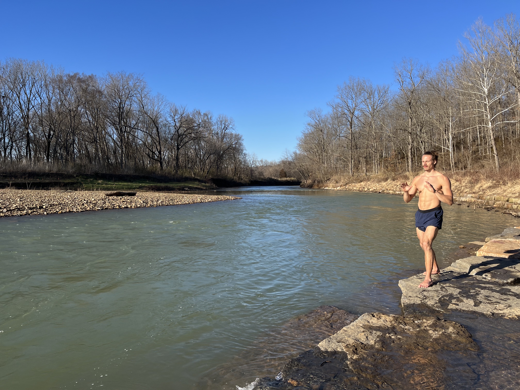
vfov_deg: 53.1
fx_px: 391
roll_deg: +0.3
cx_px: 260
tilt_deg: -3.0
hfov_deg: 67.3
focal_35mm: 26
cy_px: 195
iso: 50
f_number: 1.6
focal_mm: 5.1
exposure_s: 1/2358
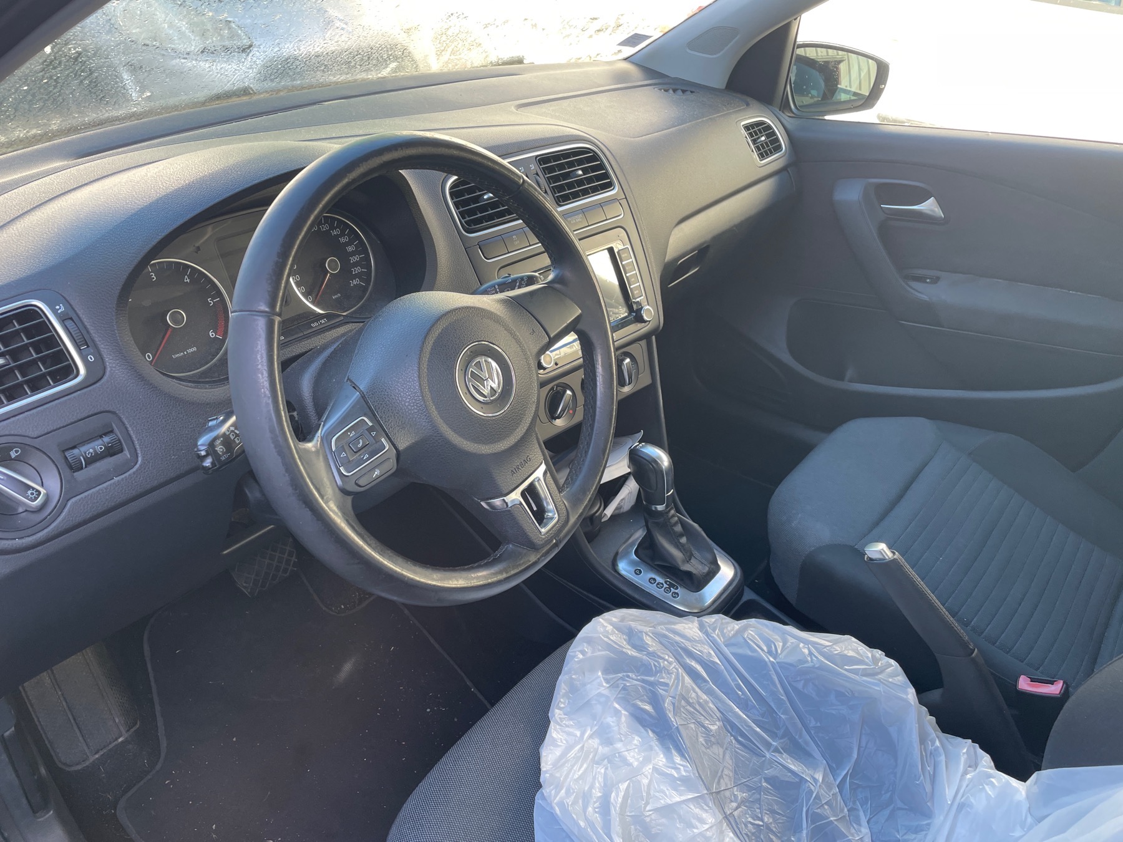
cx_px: 562
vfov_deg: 53.1
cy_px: 421
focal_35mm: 26
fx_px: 843
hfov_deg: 67.3
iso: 64
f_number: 1.6
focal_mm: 4.2
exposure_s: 1/121
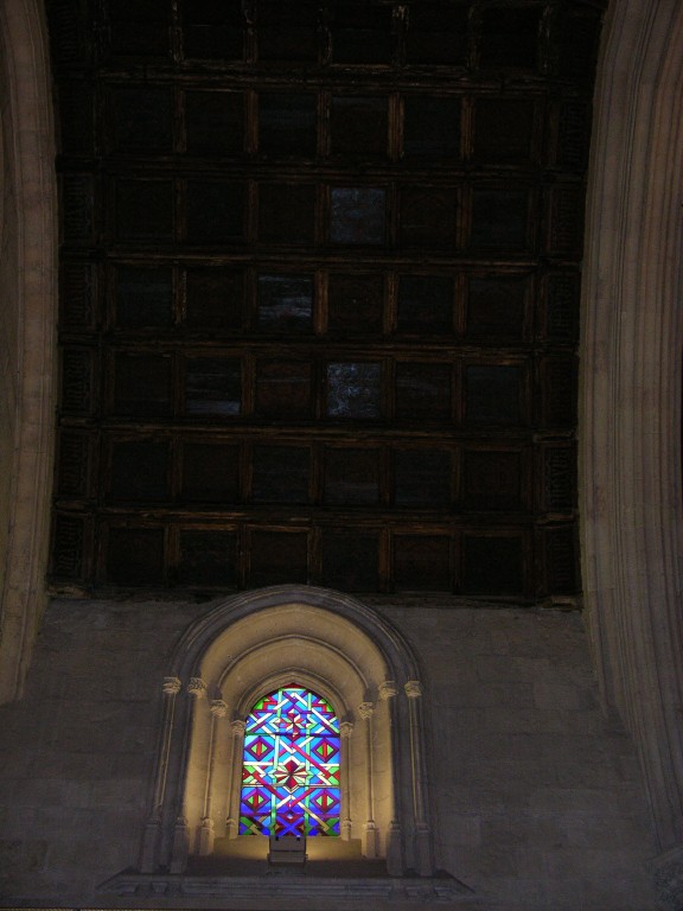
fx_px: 1421
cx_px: 342
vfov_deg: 35.5
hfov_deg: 27.0
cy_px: 456
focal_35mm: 54
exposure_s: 1/60.1
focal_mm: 13.7
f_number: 3.1
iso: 200
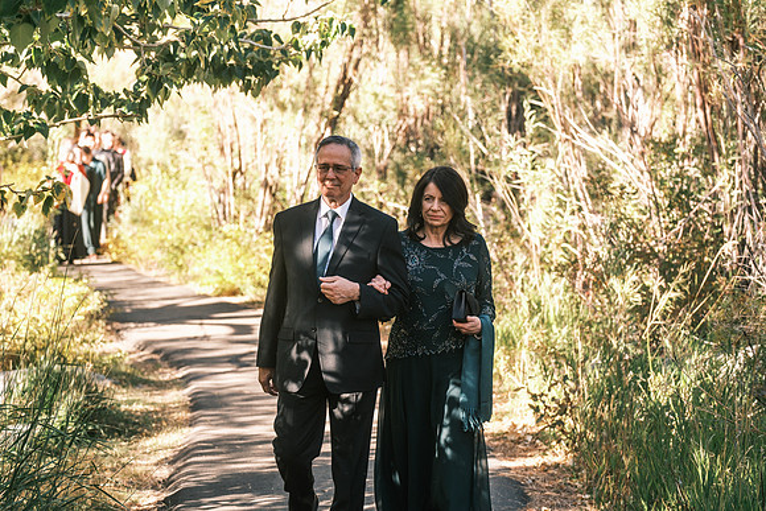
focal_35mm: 88
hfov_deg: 23.1
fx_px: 1873
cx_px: 383
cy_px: 256
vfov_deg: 15.5
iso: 200
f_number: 2.8
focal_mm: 58.7
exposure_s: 1/500
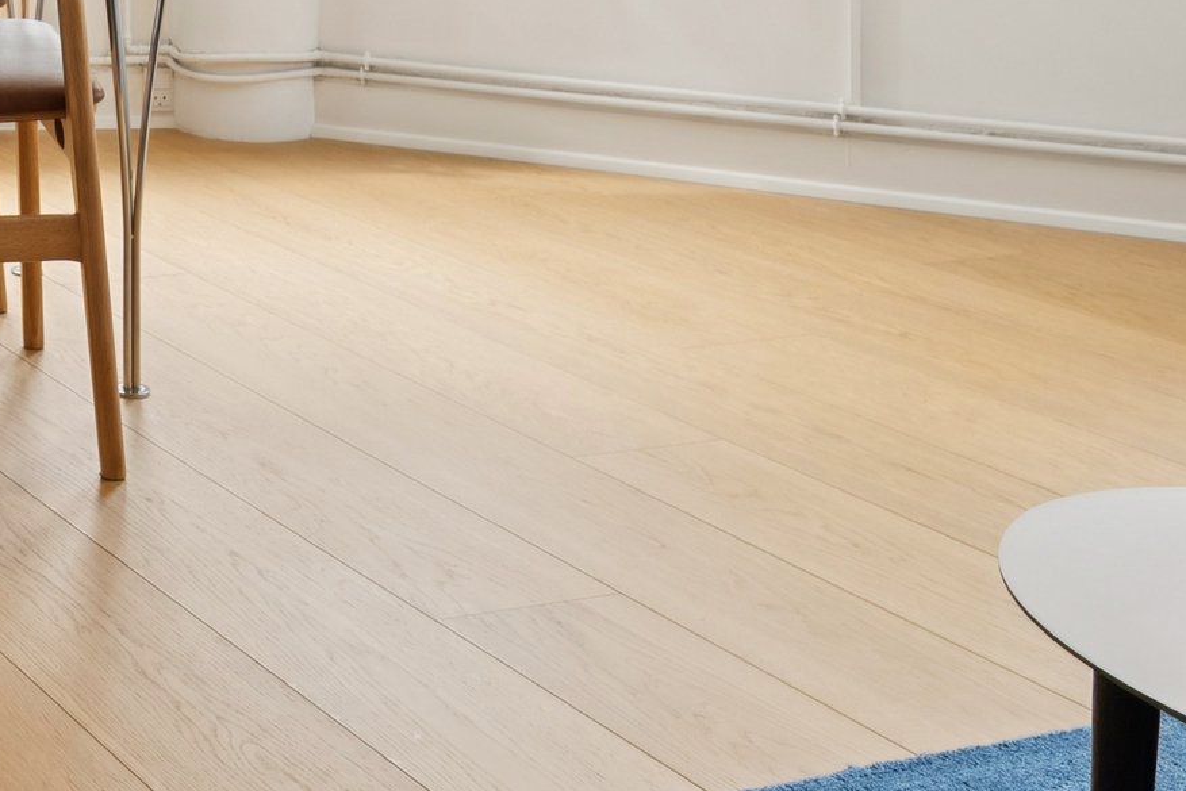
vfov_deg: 18.8
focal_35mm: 67
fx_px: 2198
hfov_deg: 25.4
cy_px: -256
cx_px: -417
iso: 400
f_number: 6.3
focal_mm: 19.5
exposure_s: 1/50
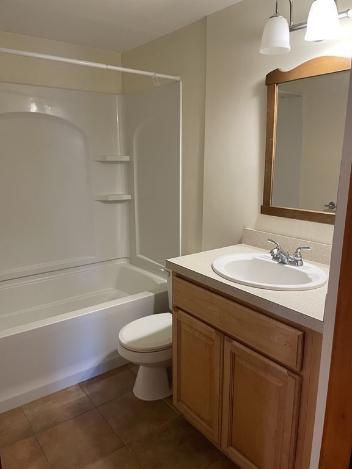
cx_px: 176
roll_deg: +0.2
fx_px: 353
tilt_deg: -11.6
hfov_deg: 53.1
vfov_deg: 67.3
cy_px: 234
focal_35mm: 26
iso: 160
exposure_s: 1/60
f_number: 1.6
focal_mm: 4.2
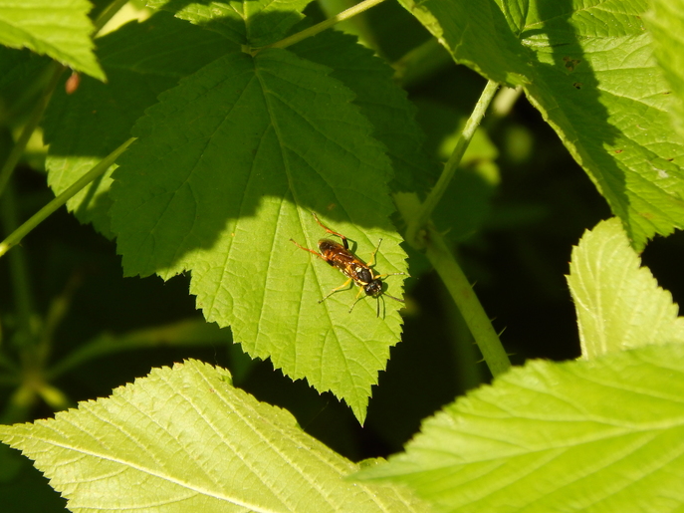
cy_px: 242
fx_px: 10550
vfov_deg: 2.8
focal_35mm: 534
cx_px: 333
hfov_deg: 3.7
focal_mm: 76.4
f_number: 5.7
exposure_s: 1/250
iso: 140
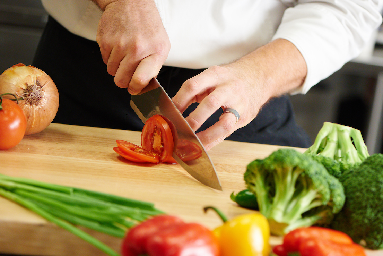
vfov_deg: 12.0
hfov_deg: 17.9
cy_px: 128
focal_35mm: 114
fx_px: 1213
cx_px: 205
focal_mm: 105
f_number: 4.5
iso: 1000
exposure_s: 1/160
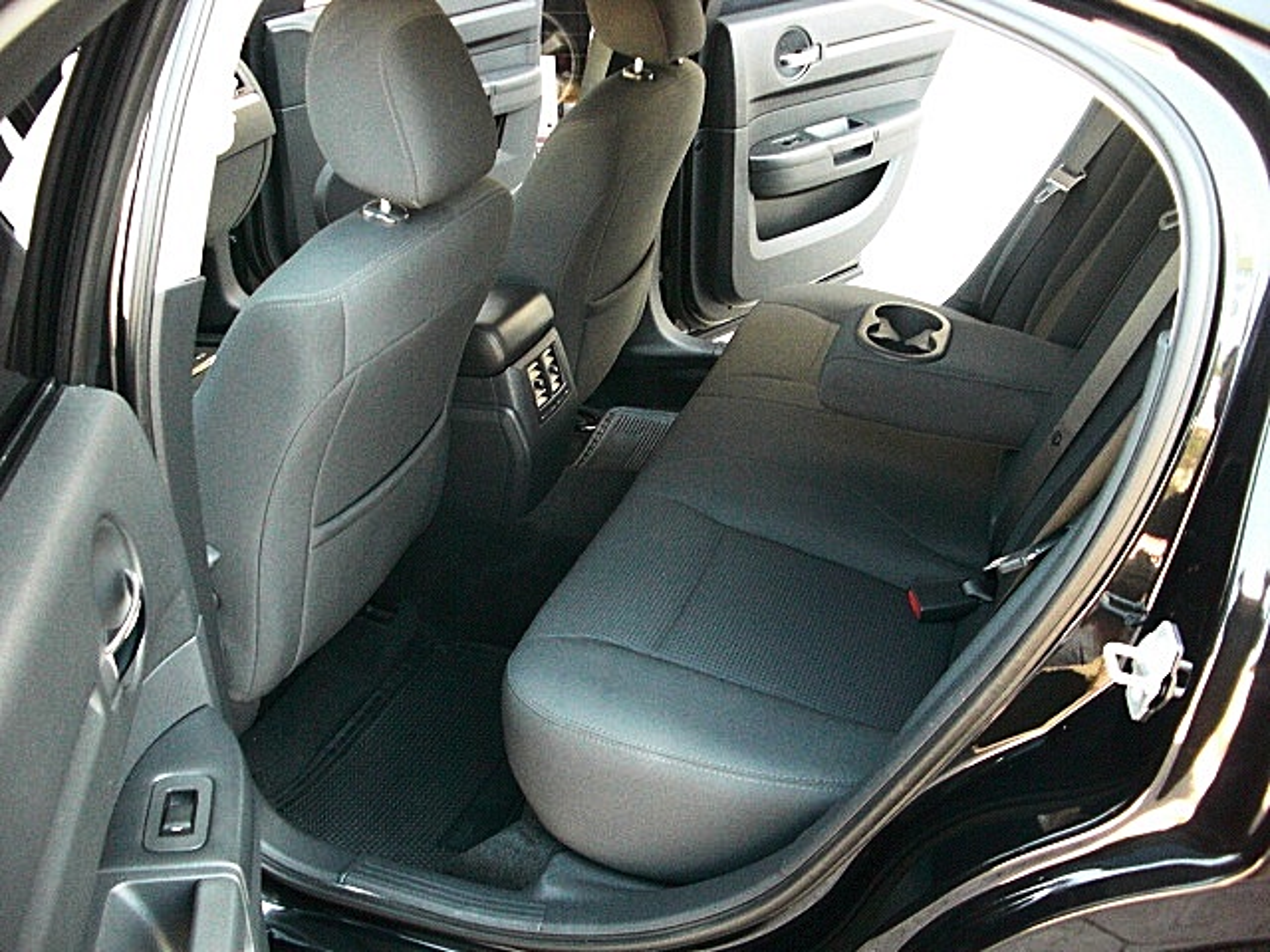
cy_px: 476
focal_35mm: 36
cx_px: 635
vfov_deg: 39.7
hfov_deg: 51.4
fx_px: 1321
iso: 800
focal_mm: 6.3
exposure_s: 1/100
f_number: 2.8
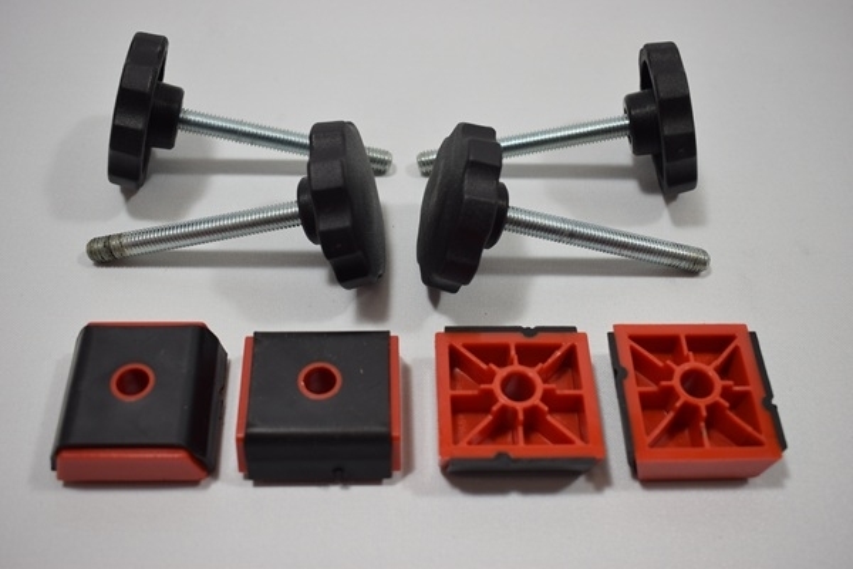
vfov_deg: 33.0
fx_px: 960
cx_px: 426
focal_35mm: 40
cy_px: 284
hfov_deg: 47.9
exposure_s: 1/20
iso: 100
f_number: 5
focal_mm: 27
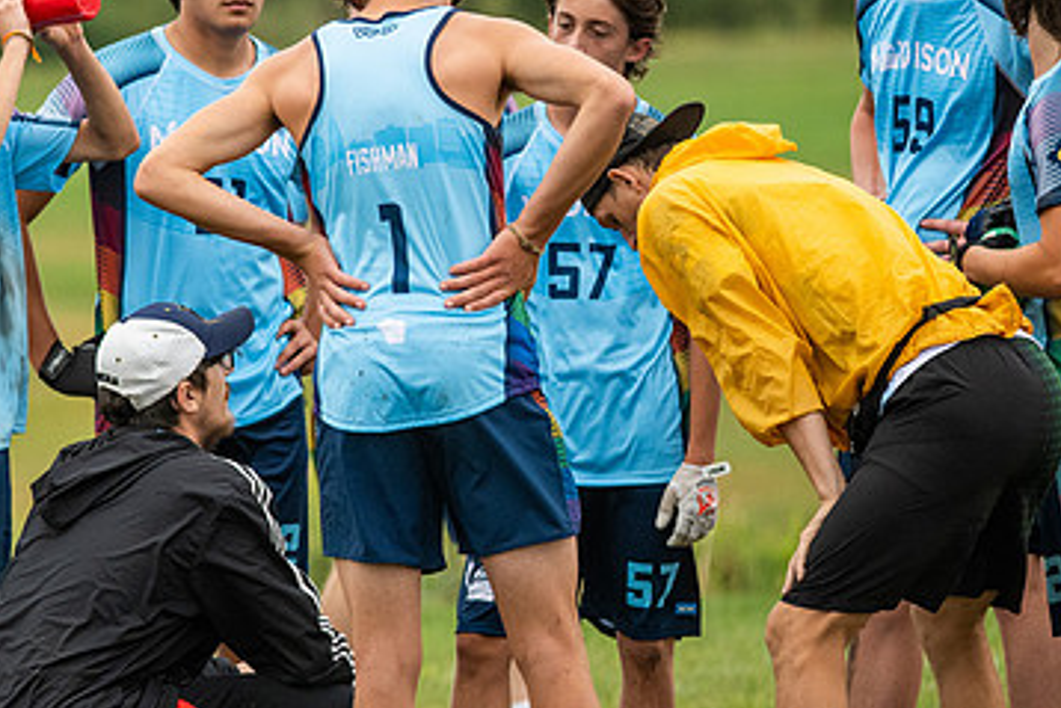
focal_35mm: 730
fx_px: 21522
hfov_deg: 2.8
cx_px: 453
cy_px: 286
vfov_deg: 1.9
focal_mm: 300
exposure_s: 1/1600
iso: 1600
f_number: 4.5
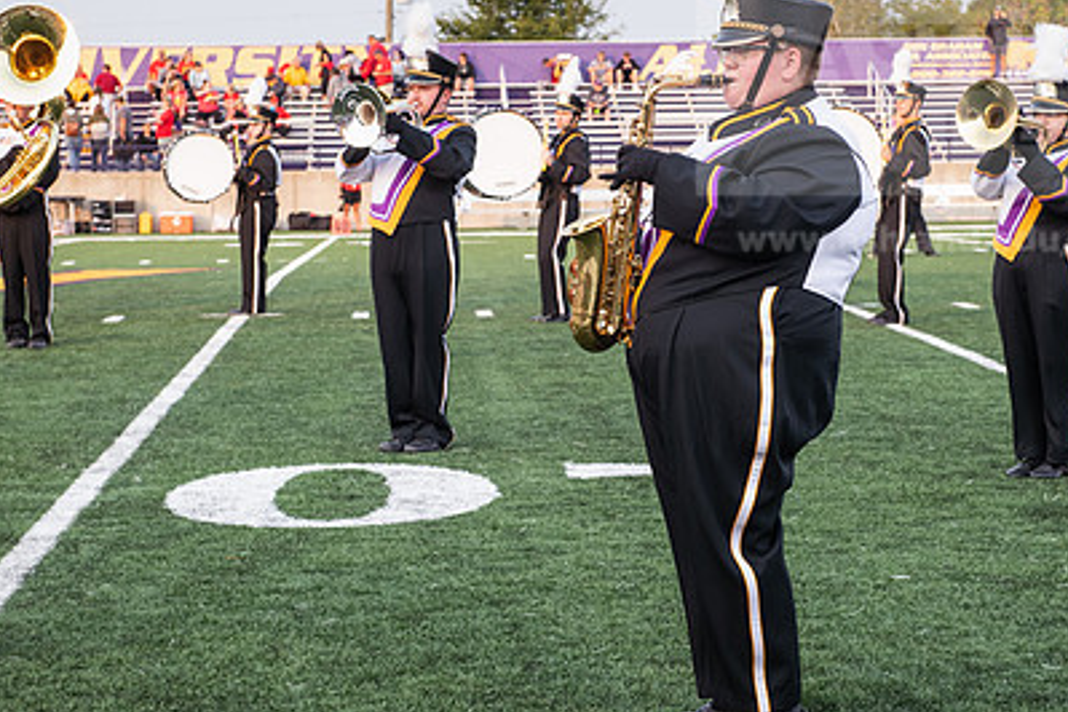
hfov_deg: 21.2
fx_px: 2848
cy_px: 296
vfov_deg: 14.2
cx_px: 616
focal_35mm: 96
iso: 500
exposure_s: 1/200
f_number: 6.3
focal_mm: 66
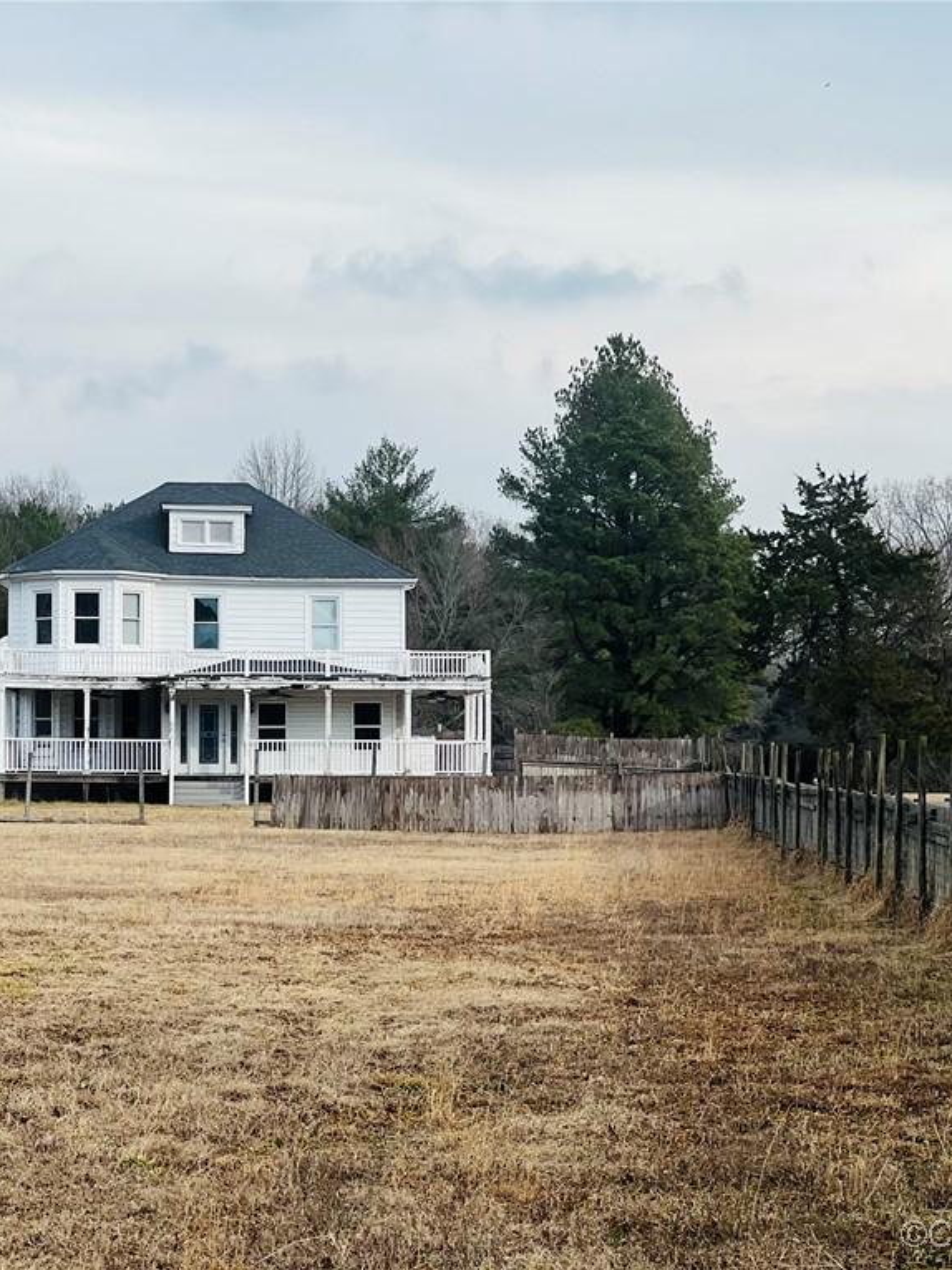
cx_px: 236
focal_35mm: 103
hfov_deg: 14.3
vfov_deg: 19.1
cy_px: 635
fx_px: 3779
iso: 32
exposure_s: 1/371
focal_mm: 9
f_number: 2.8
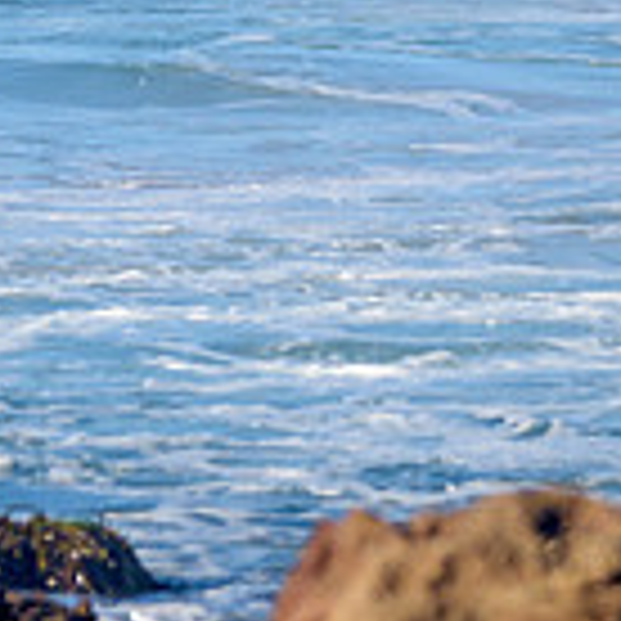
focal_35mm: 716
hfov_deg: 2.4
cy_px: -223
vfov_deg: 2.4
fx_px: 14532
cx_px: -302
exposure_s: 1/2000
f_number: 5.6
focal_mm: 200
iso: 280
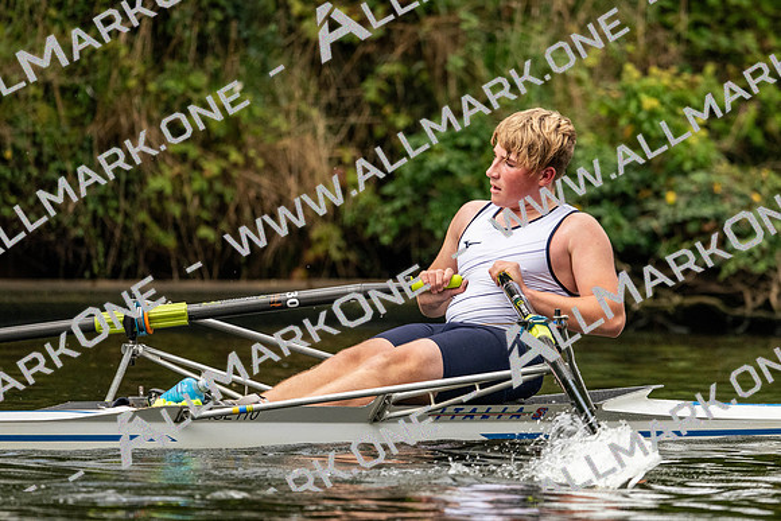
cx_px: 390
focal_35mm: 600
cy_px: 260
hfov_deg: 3.4
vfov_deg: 2.3
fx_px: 13026
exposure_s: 1/2500
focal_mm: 400
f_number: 4.5
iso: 1000
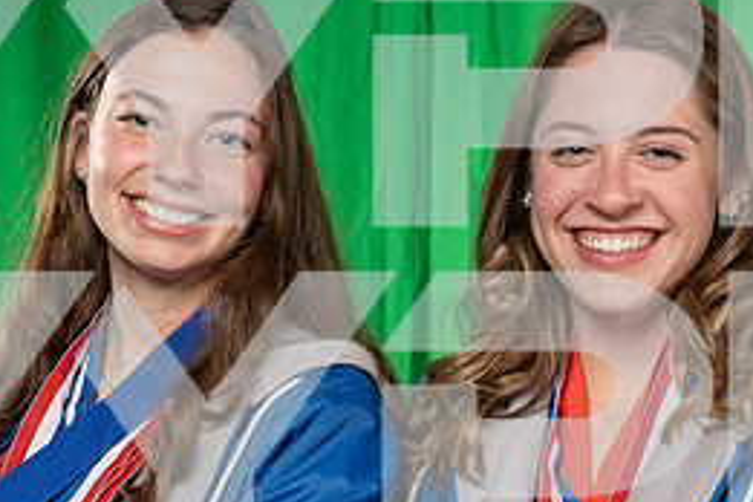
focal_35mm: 111
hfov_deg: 18.4
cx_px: 326
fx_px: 2322
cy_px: 426
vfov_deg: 12.3
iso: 200
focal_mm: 50
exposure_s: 1/250
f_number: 5.6
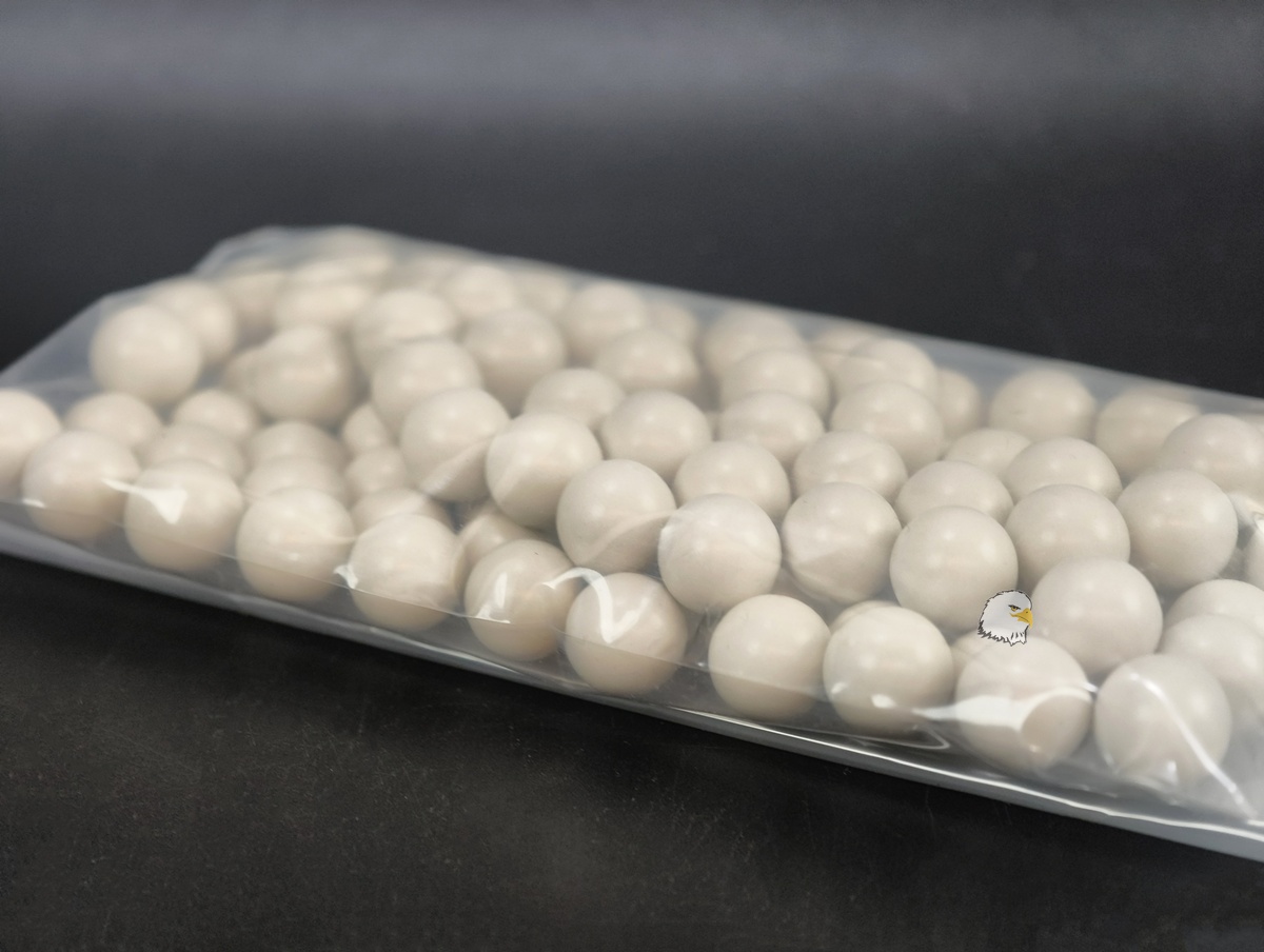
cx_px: 632
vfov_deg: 17.4
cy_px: 476
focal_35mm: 85
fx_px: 3109
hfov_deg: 23.0
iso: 896
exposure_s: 1/30
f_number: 2.67
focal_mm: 22.48
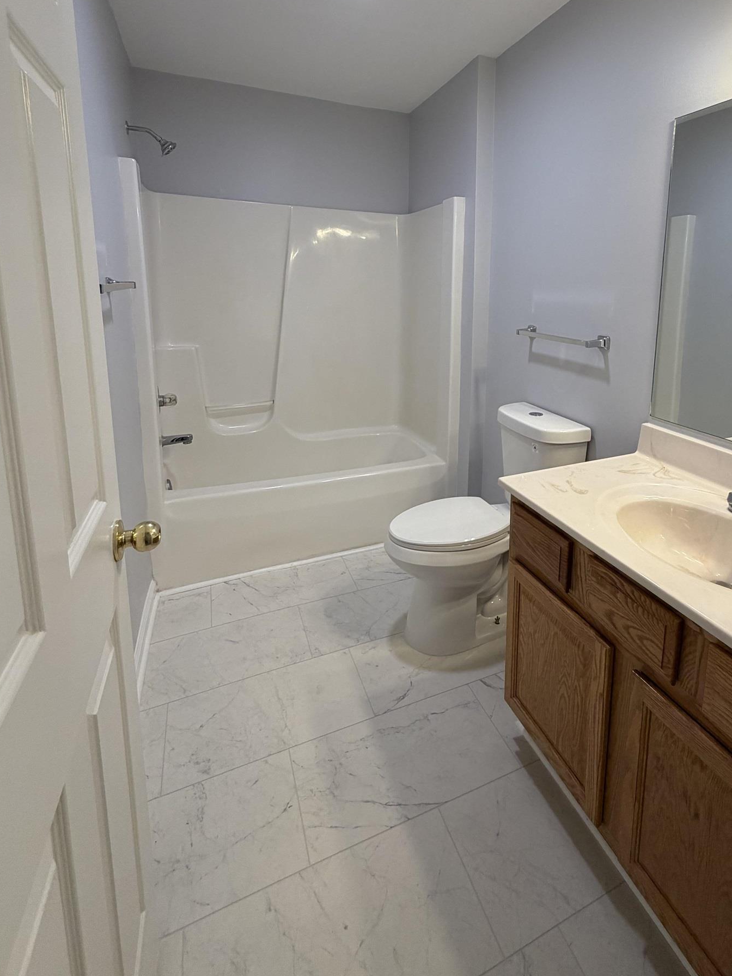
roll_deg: -1.7
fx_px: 508
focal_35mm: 18
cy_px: 368
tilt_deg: -10.4
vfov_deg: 86.1
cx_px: 446
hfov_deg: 70.7
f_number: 2.2
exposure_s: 1/120
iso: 160
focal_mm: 2.22
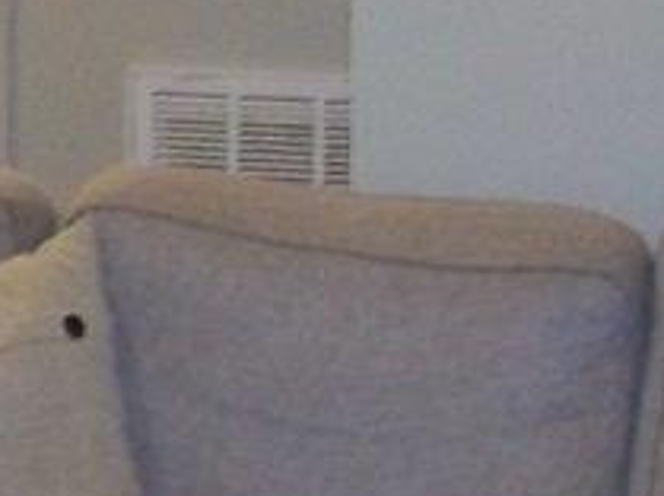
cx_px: -642
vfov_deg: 6.7
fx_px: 4232
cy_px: 439
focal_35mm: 221
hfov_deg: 8.5
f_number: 2.8
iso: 200
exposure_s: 1/30
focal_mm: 5.85
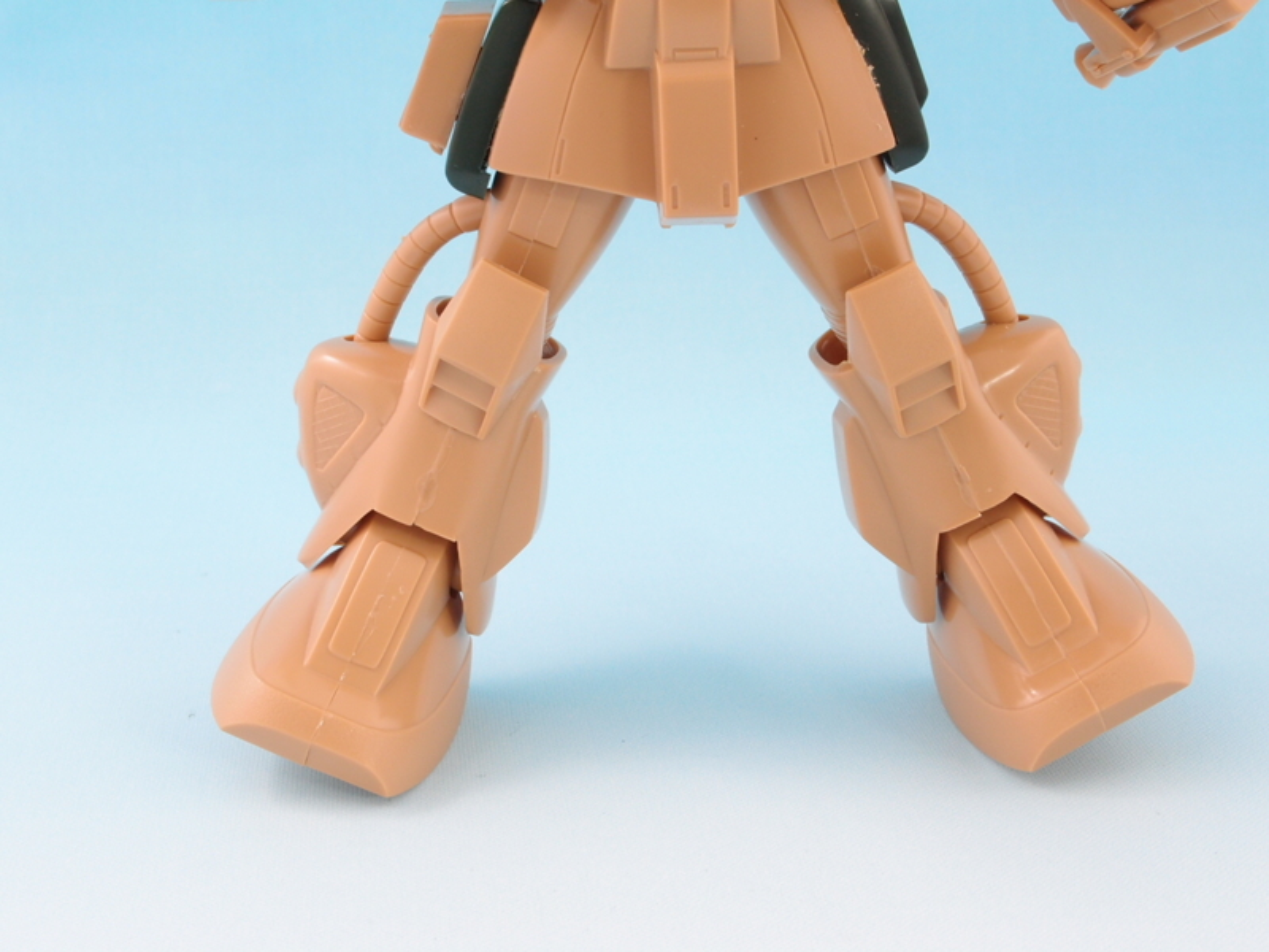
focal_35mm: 50
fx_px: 1833
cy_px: 476
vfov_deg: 29.1
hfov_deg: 38.2
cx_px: 634
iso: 100
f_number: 8
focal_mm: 10.83
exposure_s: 1
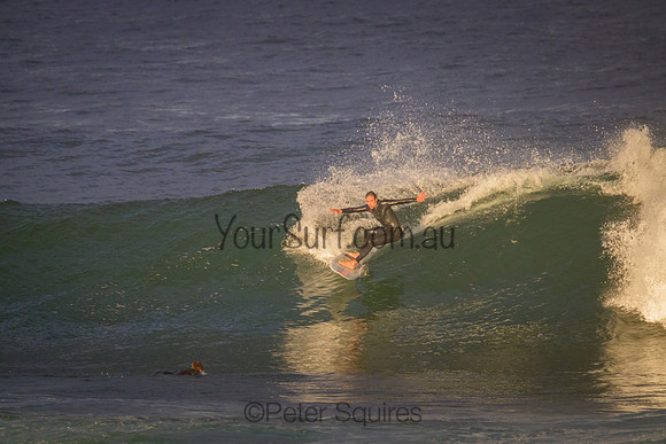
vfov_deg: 1.7
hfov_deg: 2.6
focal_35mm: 800
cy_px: 222
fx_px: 14803
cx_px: 333
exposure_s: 1/1250
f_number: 11
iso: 4000
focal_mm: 800
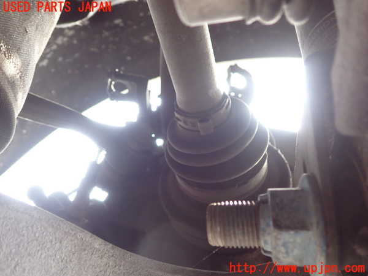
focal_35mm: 30
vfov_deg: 46.8
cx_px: 184
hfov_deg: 60.0
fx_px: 319
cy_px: 138
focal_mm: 5.4
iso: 200
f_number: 2.3
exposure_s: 1/60
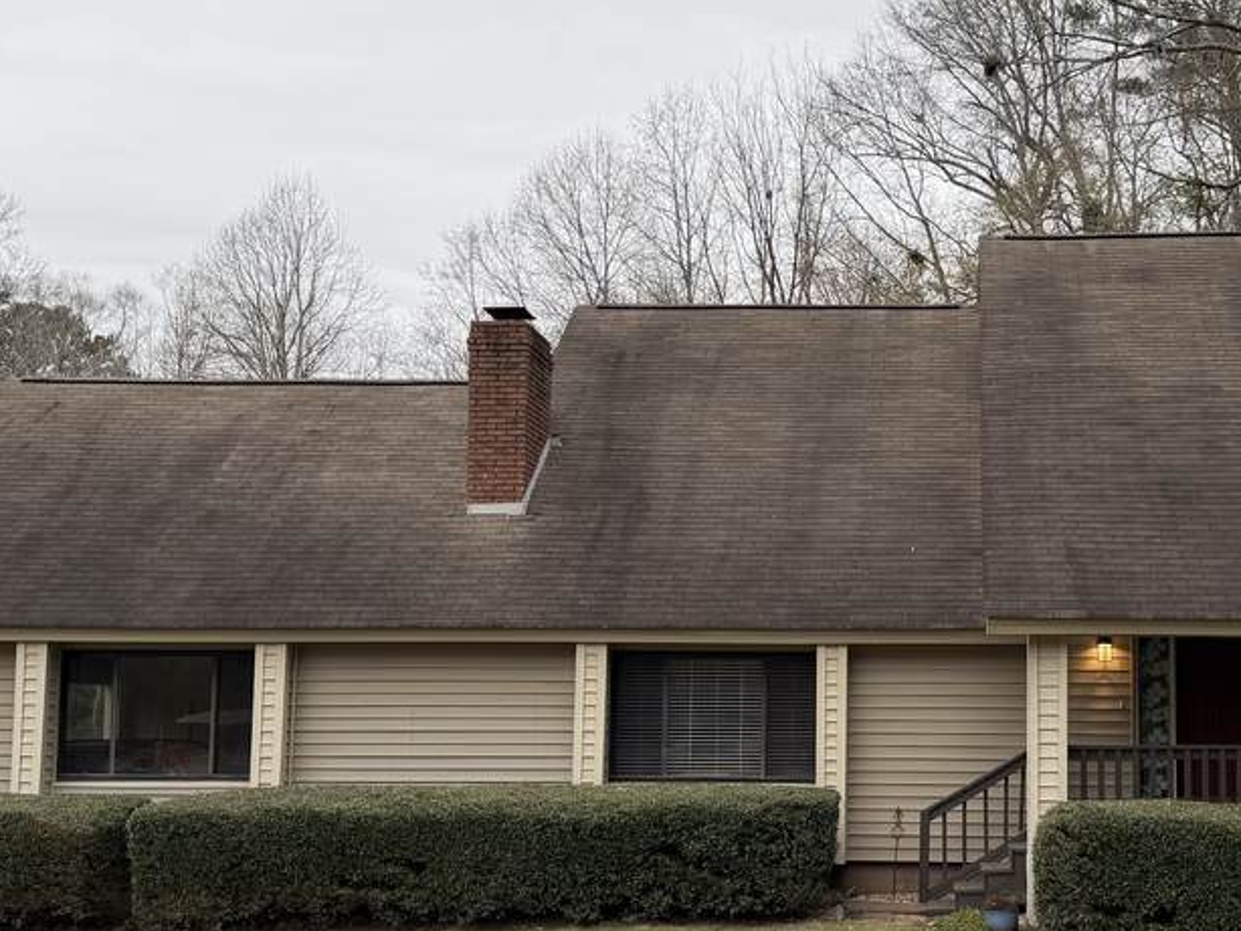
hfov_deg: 37.6
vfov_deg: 29.0
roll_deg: -0.6
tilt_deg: +5.9
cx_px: 869
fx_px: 1793
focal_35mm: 50
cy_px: 563
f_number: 1.78
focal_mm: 6.76
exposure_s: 1/627
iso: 80
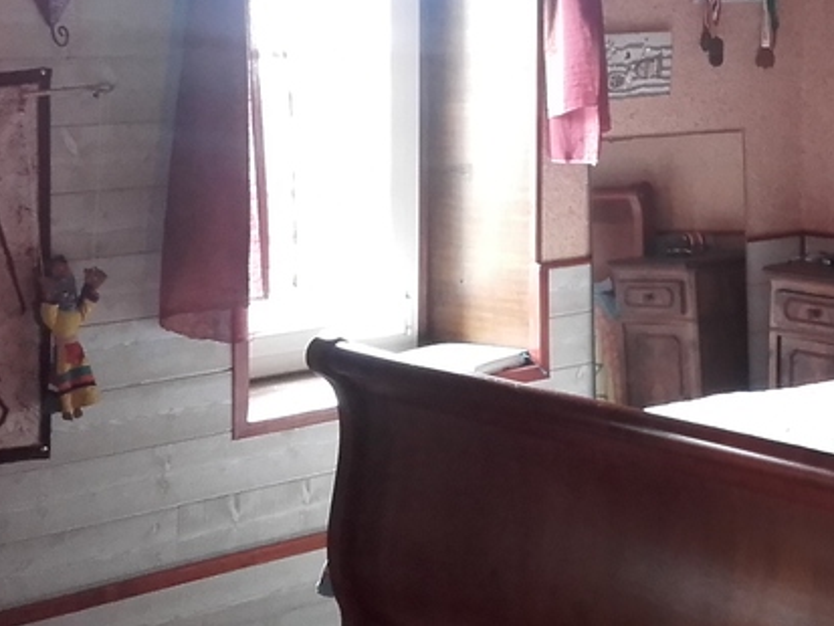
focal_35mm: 75
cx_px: 761
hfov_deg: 25.1
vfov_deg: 19.4
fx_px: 1807
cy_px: 95
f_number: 2.2
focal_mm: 3.3
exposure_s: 1/10
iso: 150
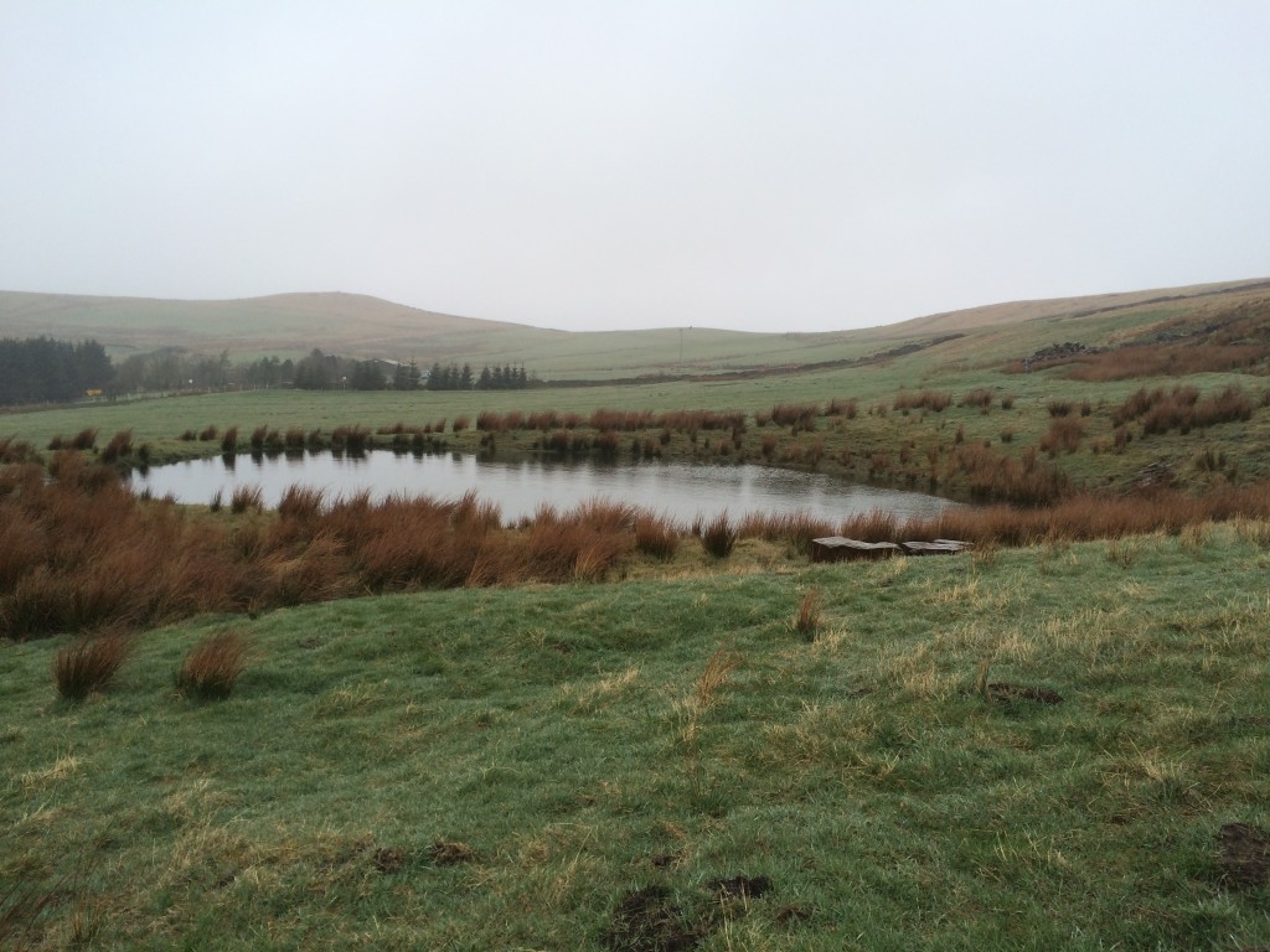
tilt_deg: -6.6
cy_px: 476
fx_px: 1064
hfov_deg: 61.7
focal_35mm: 29
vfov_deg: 48.2
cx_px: 635
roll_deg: -1.9
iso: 32
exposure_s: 1/540
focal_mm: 4.15
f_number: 2.2
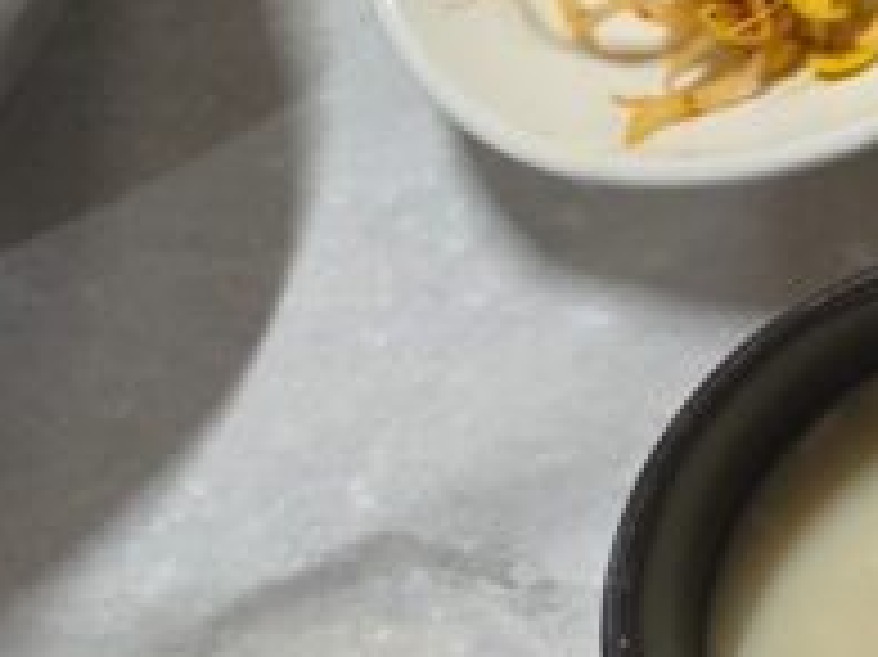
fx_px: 2687
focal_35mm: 106
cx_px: 1950
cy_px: -439
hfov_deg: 14.2
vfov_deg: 12.9
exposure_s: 1/120
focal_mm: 6.5
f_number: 1.4
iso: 250
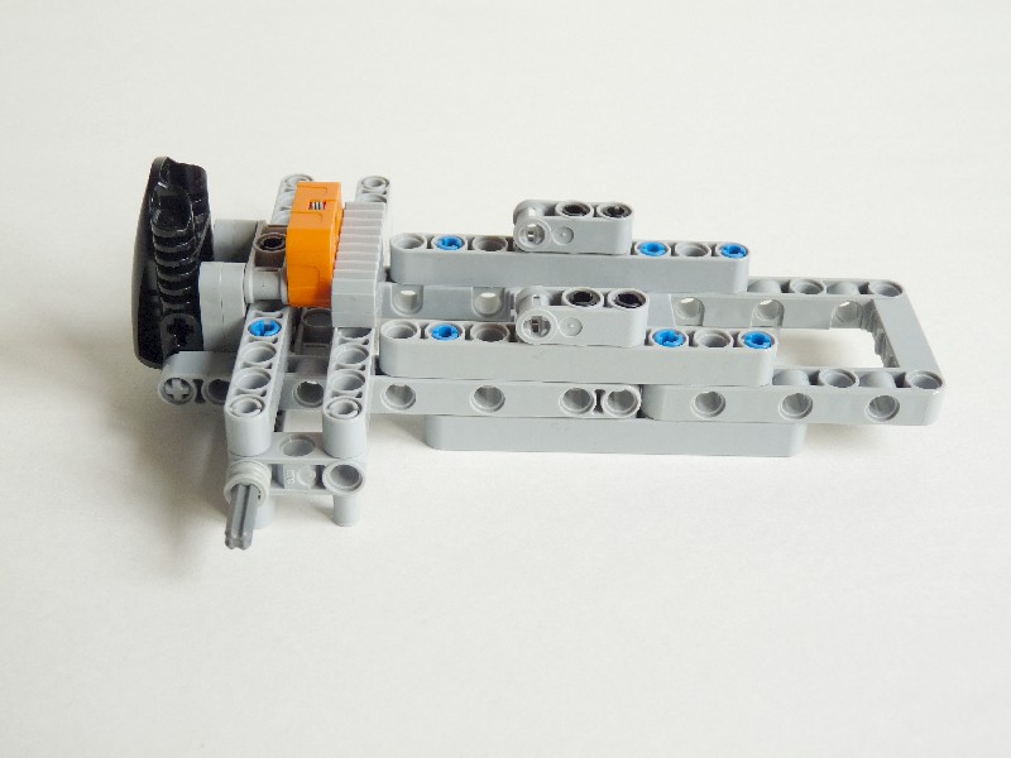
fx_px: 1460
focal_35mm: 50
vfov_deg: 29.1
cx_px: 506
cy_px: 379
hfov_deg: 38.2
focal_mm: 9
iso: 100
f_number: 3.2
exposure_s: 1/20
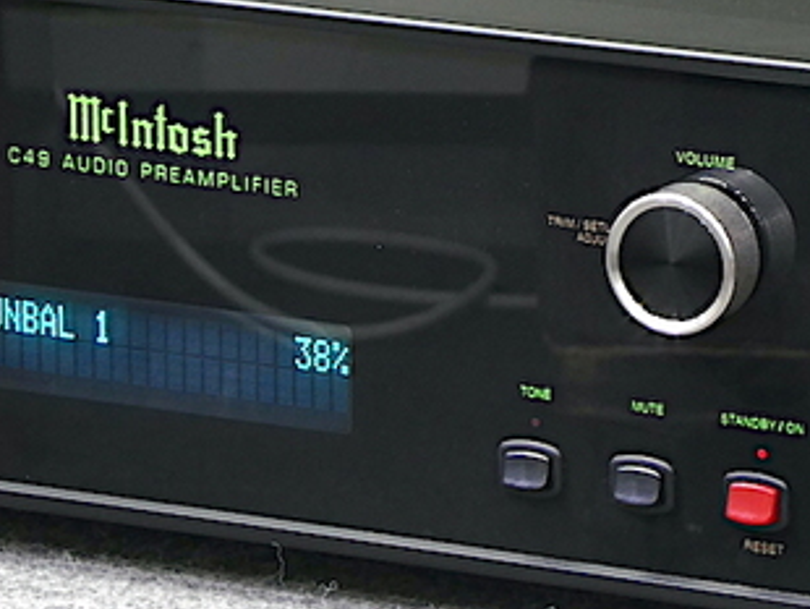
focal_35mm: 384
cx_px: 494
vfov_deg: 3.9
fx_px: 8992
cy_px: 118
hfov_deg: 5.2
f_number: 5.2
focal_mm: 22.3
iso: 100
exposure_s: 1/2
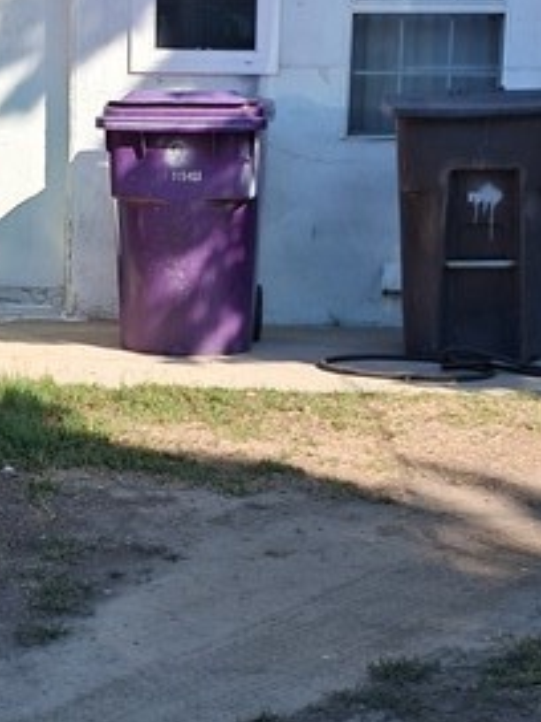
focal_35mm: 98
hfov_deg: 15.0
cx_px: 85
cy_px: 403
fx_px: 2042
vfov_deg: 20.0
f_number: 1.8
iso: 25
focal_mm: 3.98
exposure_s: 1/584
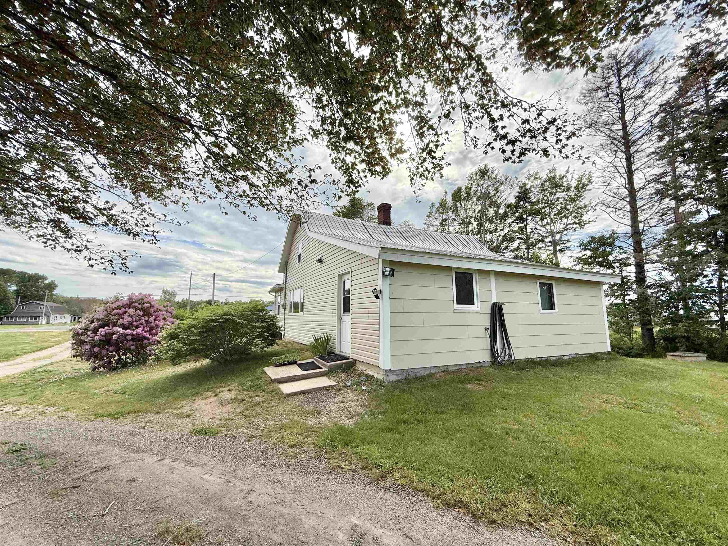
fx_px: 294
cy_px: 273
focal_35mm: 14
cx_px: 364
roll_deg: +0.1
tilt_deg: +9.9
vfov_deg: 85.7
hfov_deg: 102.1
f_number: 2.2
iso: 50
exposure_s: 1/2165
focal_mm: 2.22
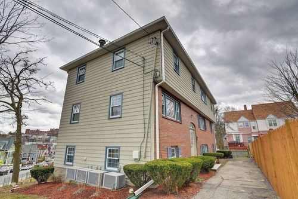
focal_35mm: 16
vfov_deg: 73.7
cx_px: 149
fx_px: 132
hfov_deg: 96.8
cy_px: 100
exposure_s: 1/200
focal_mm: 11
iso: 100
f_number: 8
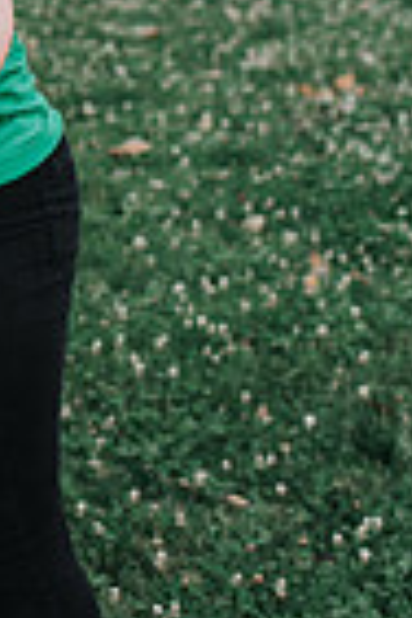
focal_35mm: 112
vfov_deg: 17.4
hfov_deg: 11.6
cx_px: -237
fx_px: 1923
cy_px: -131
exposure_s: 1/1000
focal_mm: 35
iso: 720
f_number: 3.2
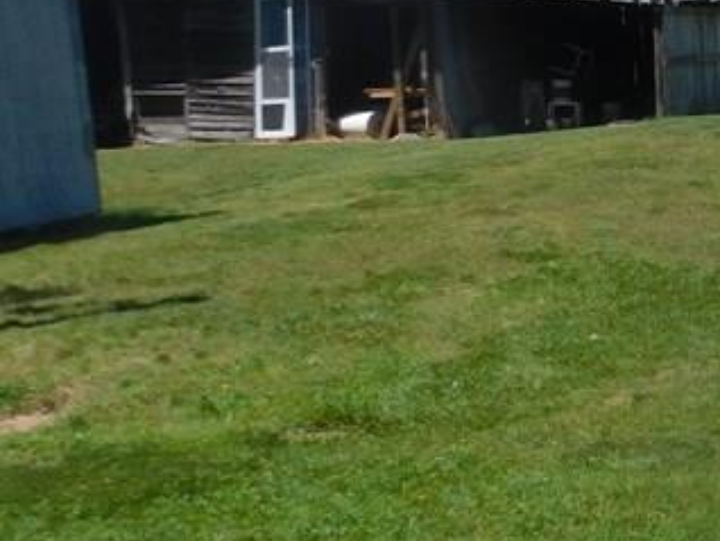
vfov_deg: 19.9
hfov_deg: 21.8
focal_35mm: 74
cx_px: 1087
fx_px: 1540
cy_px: 224
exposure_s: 1/500
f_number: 6
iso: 125
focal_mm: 4
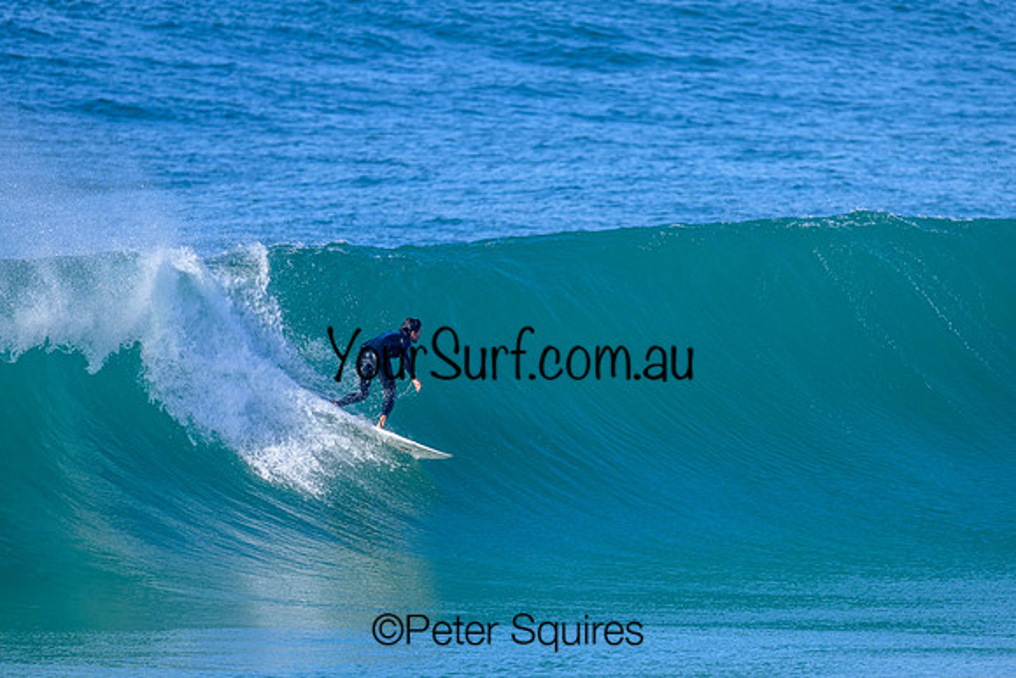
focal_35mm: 800
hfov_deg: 2.6
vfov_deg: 1.7
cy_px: 339
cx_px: 508
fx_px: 22582
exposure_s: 1/2000
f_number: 6.3
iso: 560
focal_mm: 800
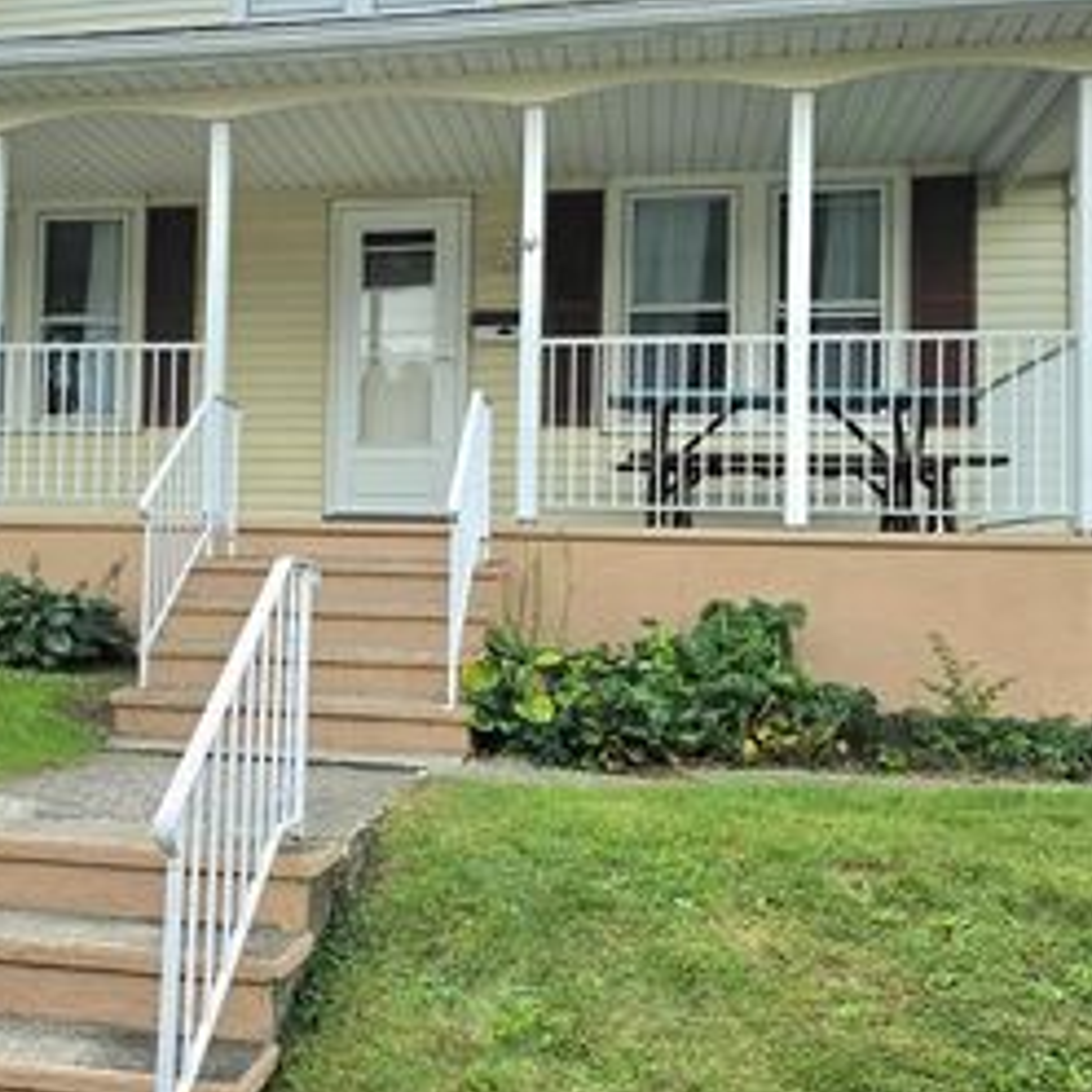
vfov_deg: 40.9
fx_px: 1463
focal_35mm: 41
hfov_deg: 40.0
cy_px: 487
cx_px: 295
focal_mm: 6.5
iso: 64
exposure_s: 1/10000
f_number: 1.4
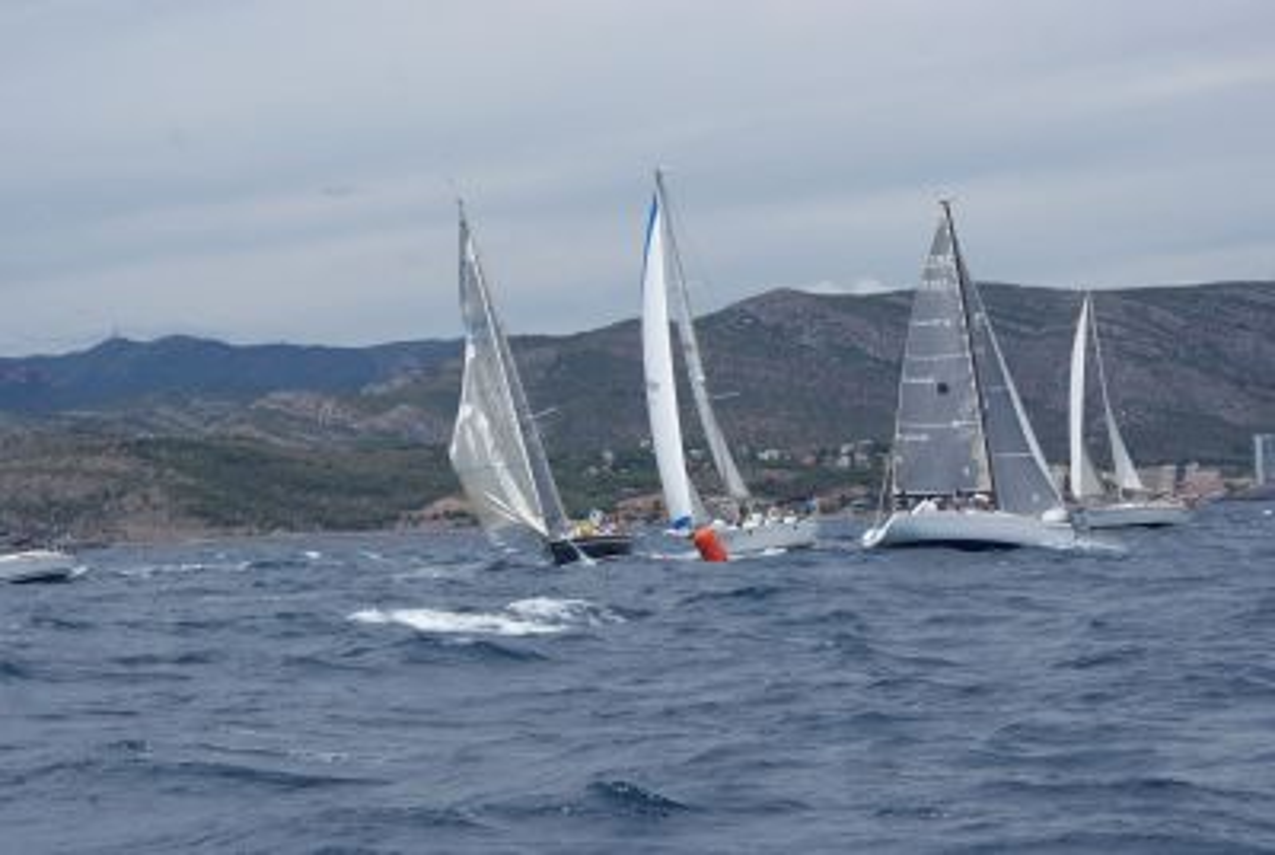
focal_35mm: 105
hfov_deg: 19.4
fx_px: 3724
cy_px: 428
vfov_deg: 13.1
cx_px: 638
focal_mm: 70
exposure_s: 1/400
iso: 100
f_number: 9
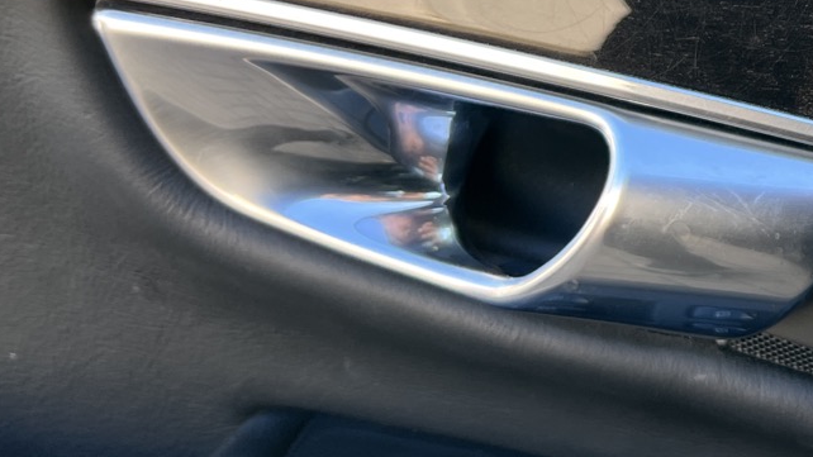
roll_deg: +2.8
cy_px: -28
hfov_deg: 24.1
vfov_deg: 14.8
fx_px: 1724
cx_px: 973
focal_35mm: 80
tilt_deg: -18.1
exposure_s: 1/210
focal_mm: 5.7
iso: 50
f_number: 1.5
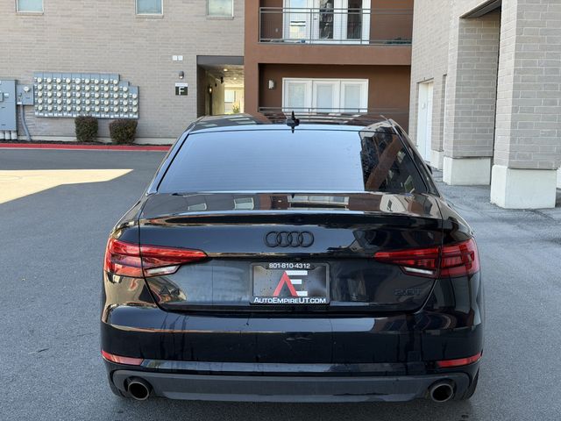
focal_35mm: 48
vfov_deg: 30.3
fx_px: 778
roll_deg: -1.0
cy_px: 210
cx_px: 280
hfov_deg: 39.7
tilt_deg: -5.6
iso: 64
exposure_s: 1/254
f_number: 1.78
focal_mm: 6.76
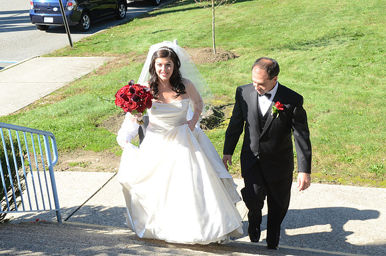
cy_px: 128
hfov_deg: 35.1
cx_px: 193
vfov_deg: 23.7
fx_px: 610
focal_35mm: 57
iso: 500
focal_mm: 38
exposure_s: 1/160
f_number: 11
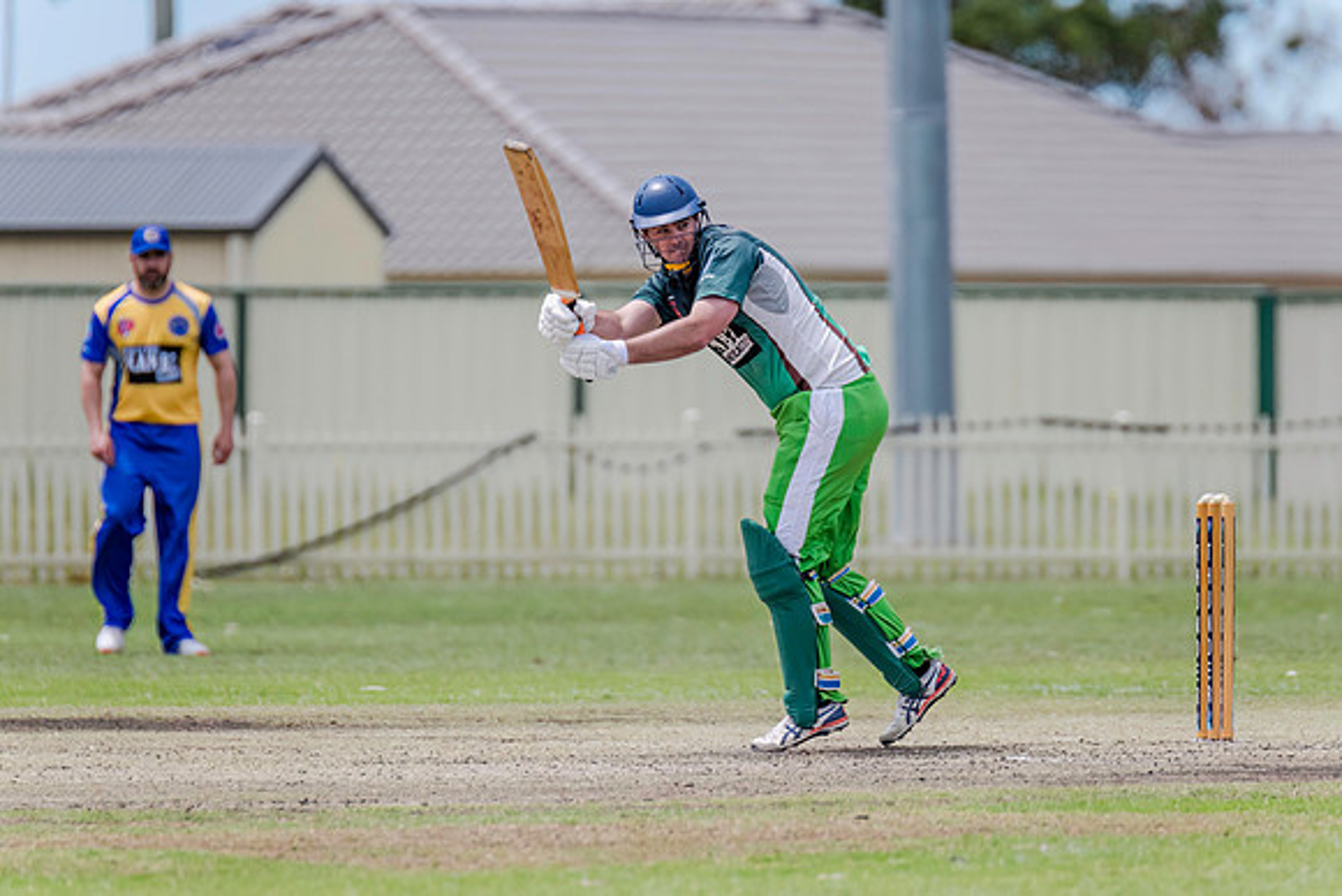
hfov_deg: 3.4
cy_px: 448
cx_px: 671
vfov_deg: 2.3
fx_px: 22371
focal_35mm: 600
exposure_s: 1/2500
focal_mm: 600
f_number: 7.1
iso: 800
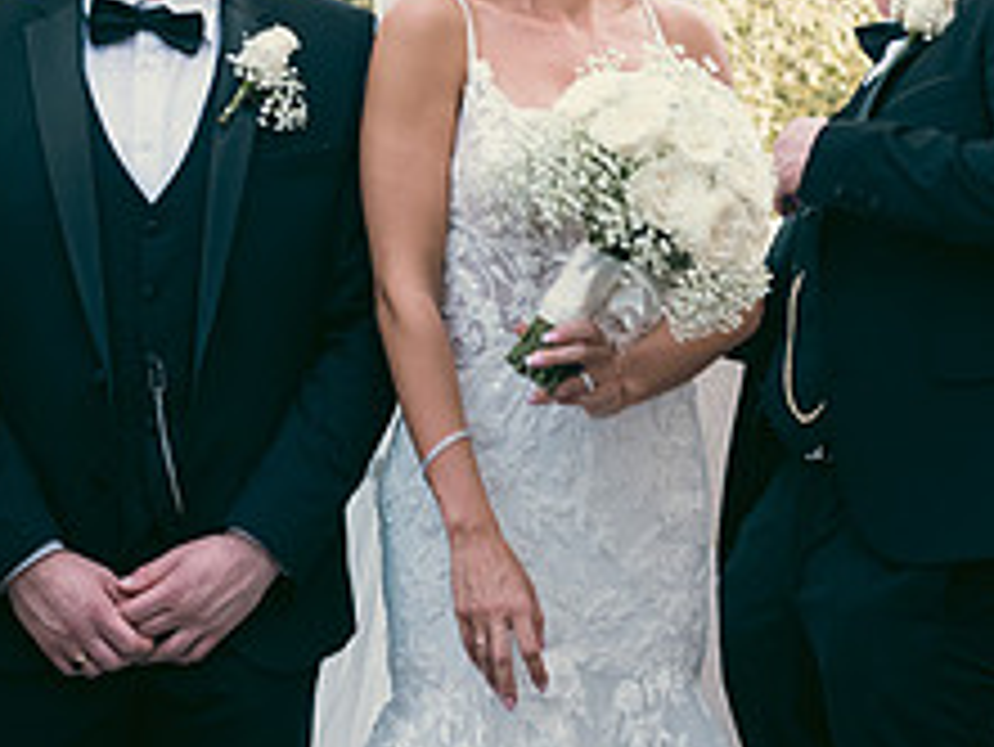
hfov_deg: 14.2
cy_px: 52
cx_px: 558
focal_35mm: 139
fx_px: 3994
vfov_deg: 10.6
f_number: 6.3
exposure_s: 1/160
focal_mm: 55
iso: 320
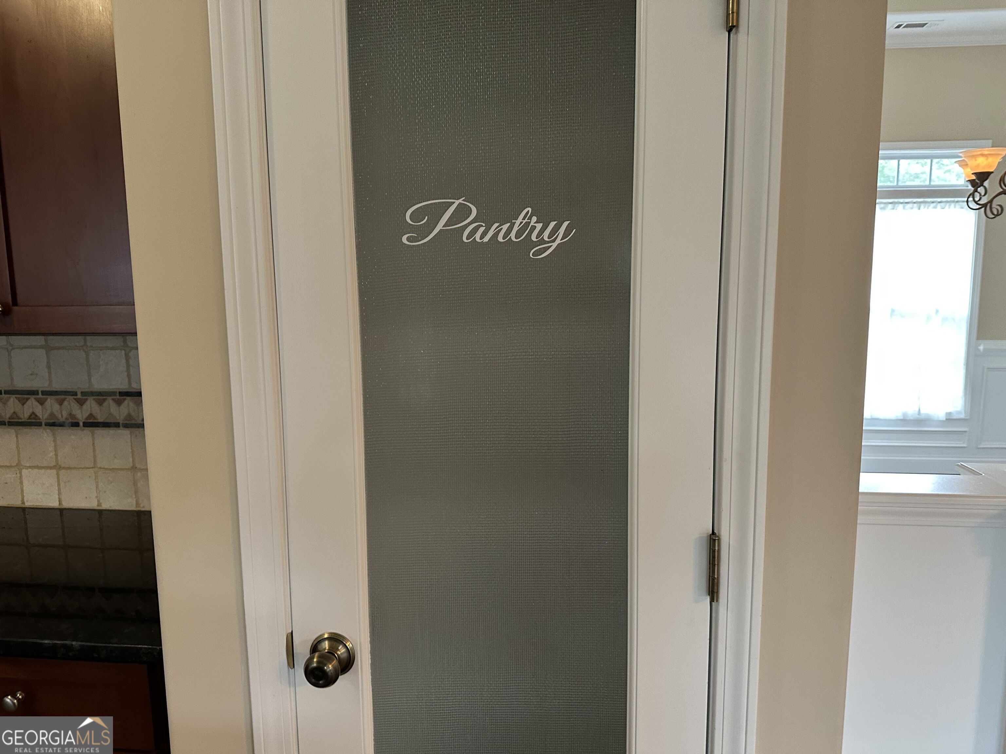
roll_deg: +0.3
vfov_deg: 56.8
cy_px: 377
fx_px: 697
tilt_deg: -7.2
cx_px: 503
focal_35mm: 24
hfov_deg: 71.6
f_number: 1.78
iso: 400
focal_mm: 6.86
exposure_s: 1/60
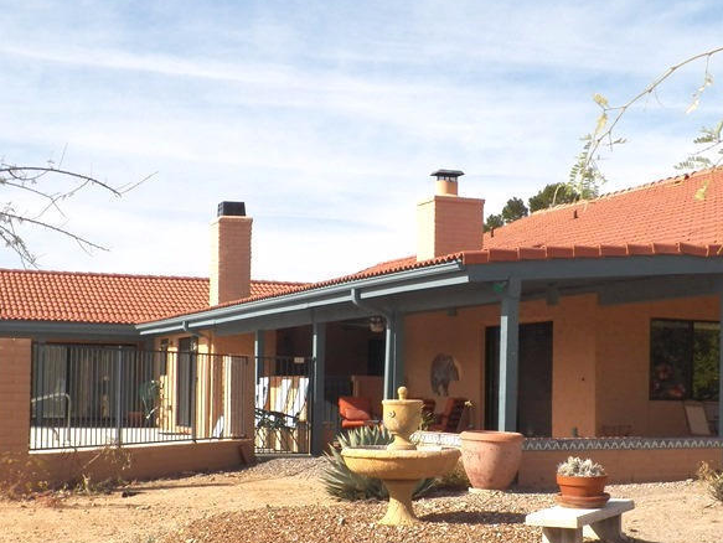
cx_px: 412
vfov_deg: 24.3
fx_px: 1254
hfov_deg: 32.1
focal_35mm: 60
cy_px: 369
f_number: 4
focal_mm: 6.3
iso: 125
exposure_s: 1/1250
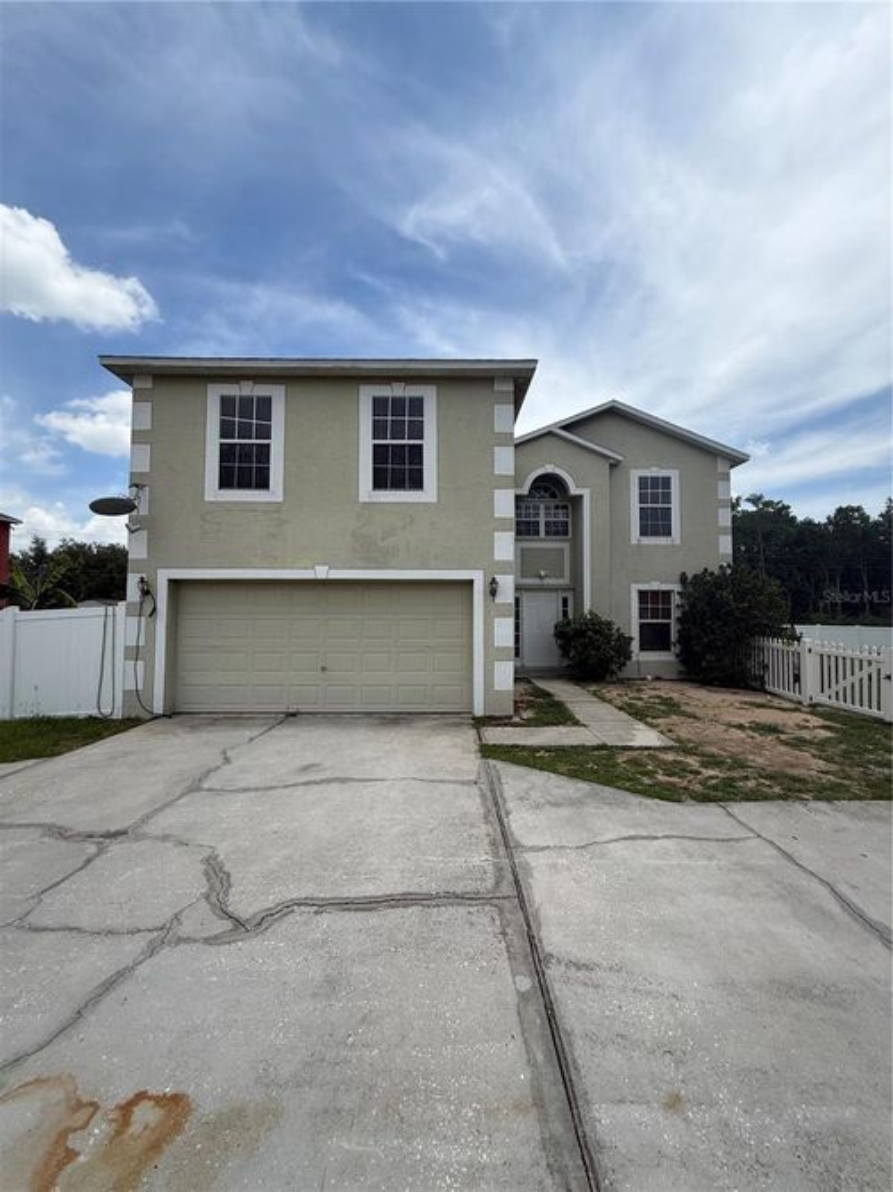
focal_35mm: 14
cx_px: 446
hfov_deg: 85.7
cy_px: 596
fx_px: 482
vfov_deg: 102.1
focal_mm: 2.22
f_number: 2.2
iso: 50
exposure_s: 1/2611
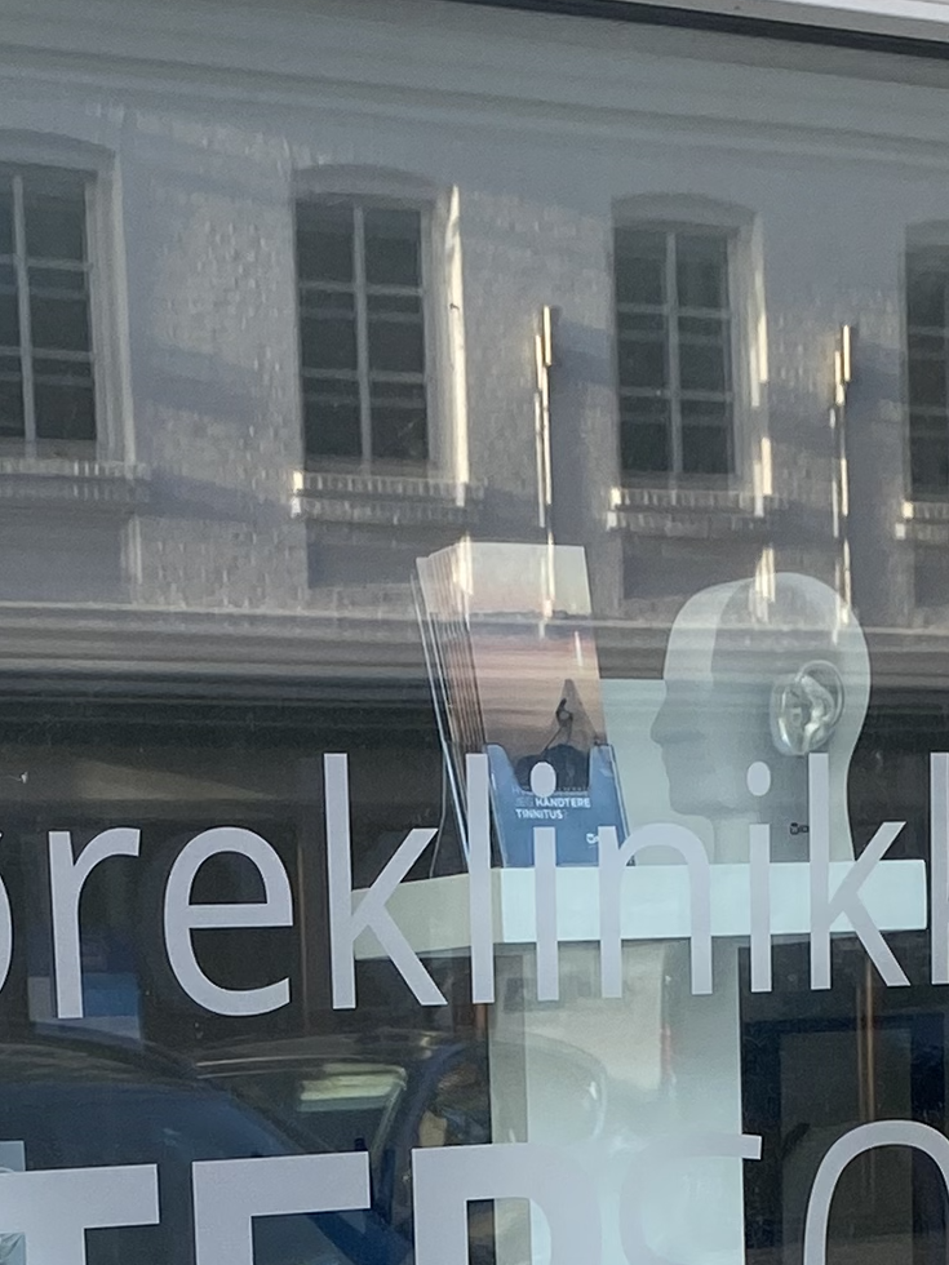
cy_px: 1740
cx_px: 309
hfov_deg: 13.8
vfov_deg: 17.1
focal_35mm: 107
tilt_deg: -7.4
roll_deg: +1.0
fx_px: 3911
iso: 32
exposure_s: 1/223
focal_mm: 4.25
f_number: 1.8
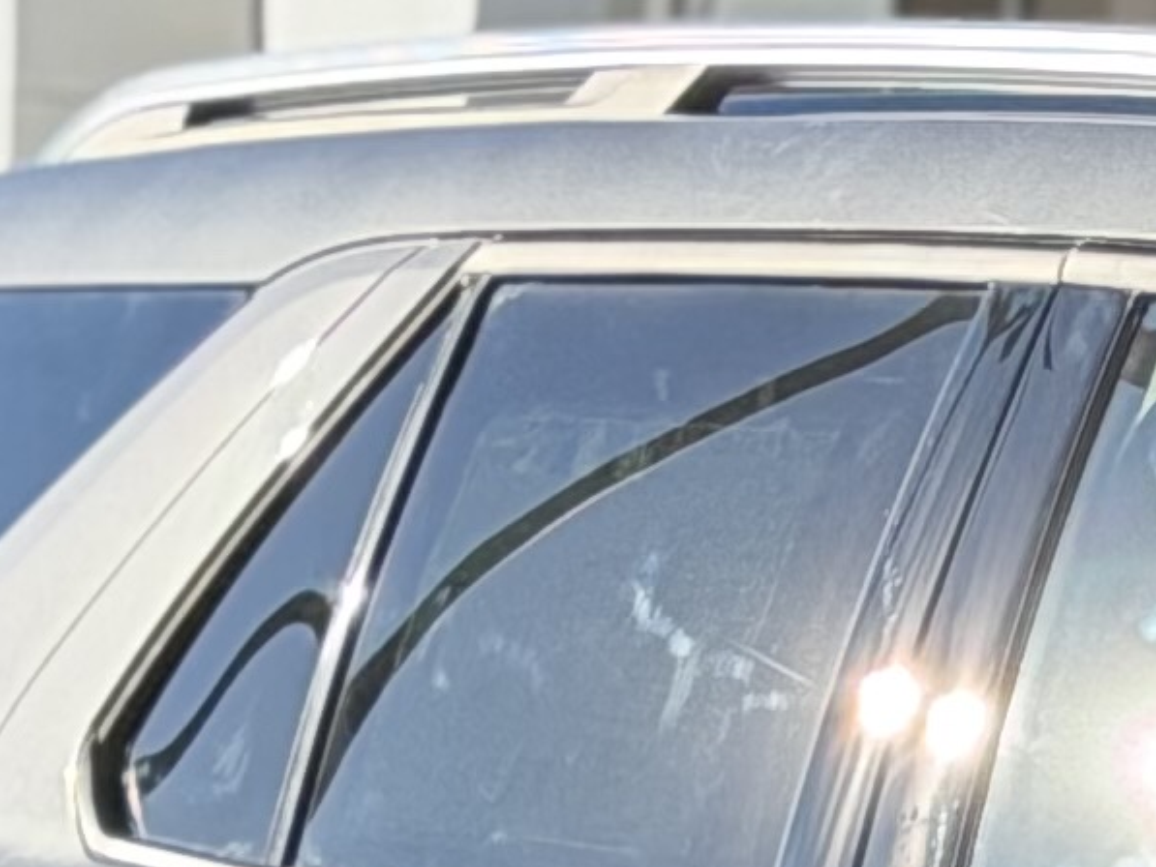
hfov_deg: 5.9
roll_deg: -4.5
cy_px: 2057
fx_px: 10822
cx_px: 2846
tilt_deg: -7.9
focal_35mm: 324
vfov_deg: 4.5
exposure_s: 1/726
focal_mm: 6.76
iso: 100
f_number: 1.78
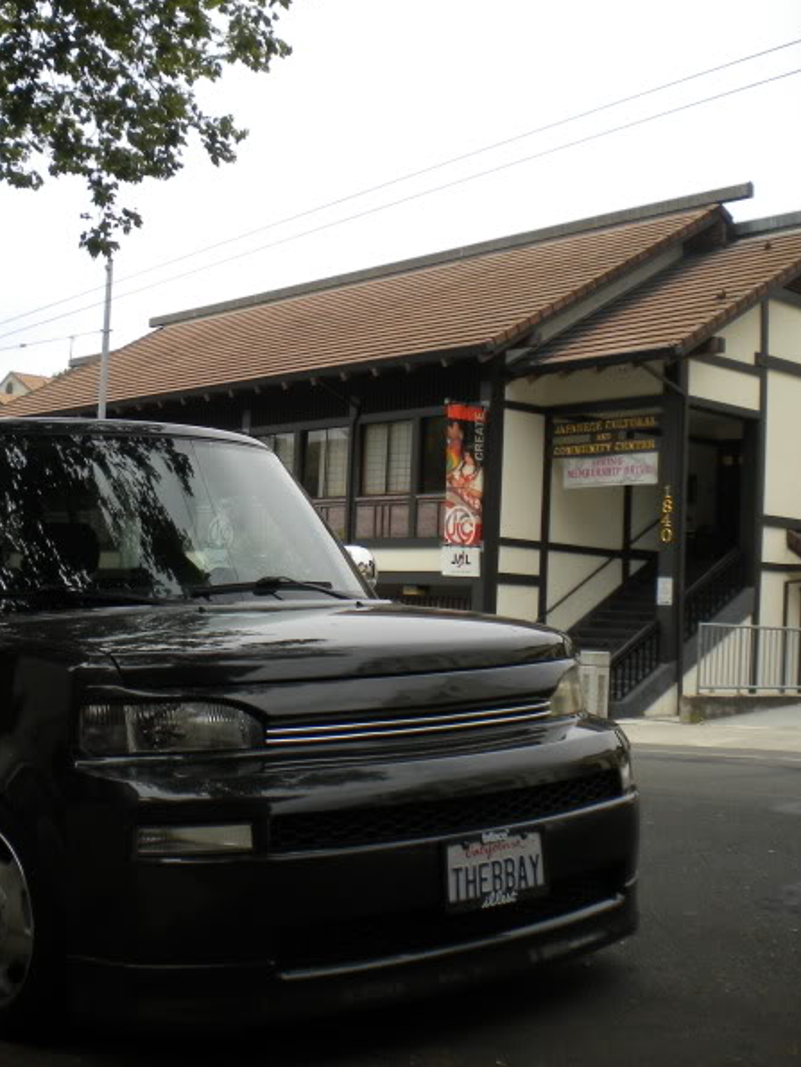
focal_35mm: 47
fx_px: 1450
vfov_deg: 40.4
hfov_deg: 30.5
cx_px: 224
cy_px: 532
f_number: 4.6
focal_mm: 6.3
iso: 80
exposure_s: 1/470
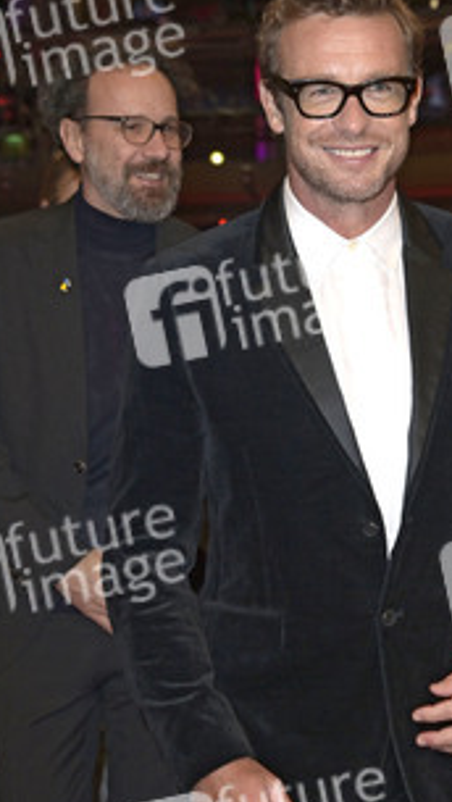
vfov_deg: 22.2
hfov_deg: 12.6
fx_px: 2042
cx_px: 336
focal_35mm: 96
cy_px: 436
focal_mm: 70
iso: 1250
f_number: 6.3
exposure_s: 1/250
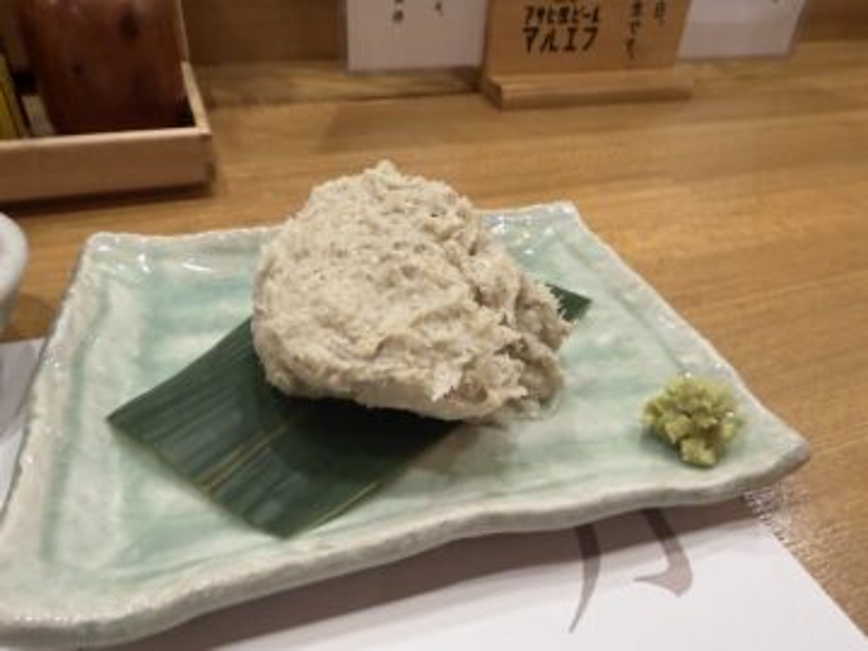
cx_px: 434
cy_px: 326
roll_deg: -3.9
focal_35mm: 24
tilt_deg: -36.3
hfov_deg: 71.6
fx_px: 602
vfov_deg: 56.8
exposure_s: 1/120
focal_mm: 2.22
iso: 250
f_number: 2.2
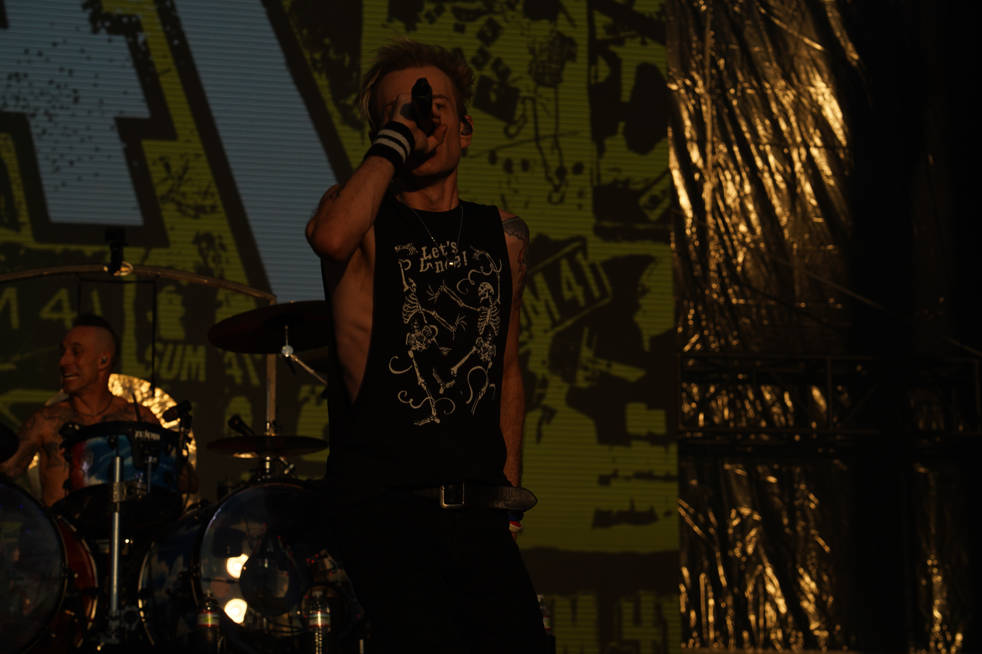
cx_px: 491
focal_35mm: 105
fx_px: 2864
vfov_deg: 13.0
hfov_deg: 19.5
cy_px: 327
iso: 100
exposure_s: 1/1000
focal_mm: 105
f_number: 8
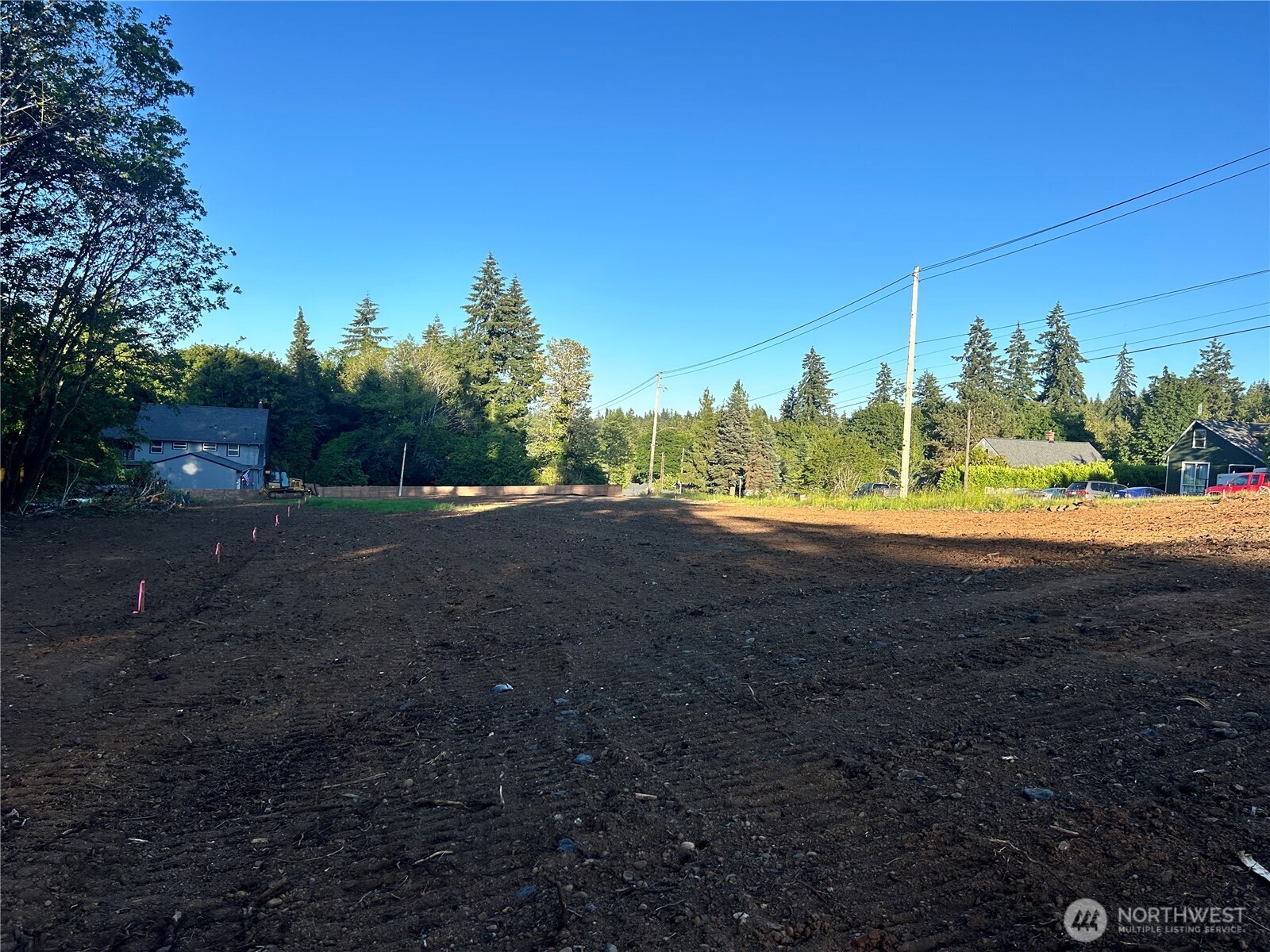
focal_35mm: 26
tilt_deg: -2.0
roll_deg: -2.0
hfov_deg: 67.3
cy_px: 476
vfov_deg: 53.1
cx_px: 635
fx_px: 954
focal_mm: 5.7
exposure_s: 1/2513
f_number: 1.5
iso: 50
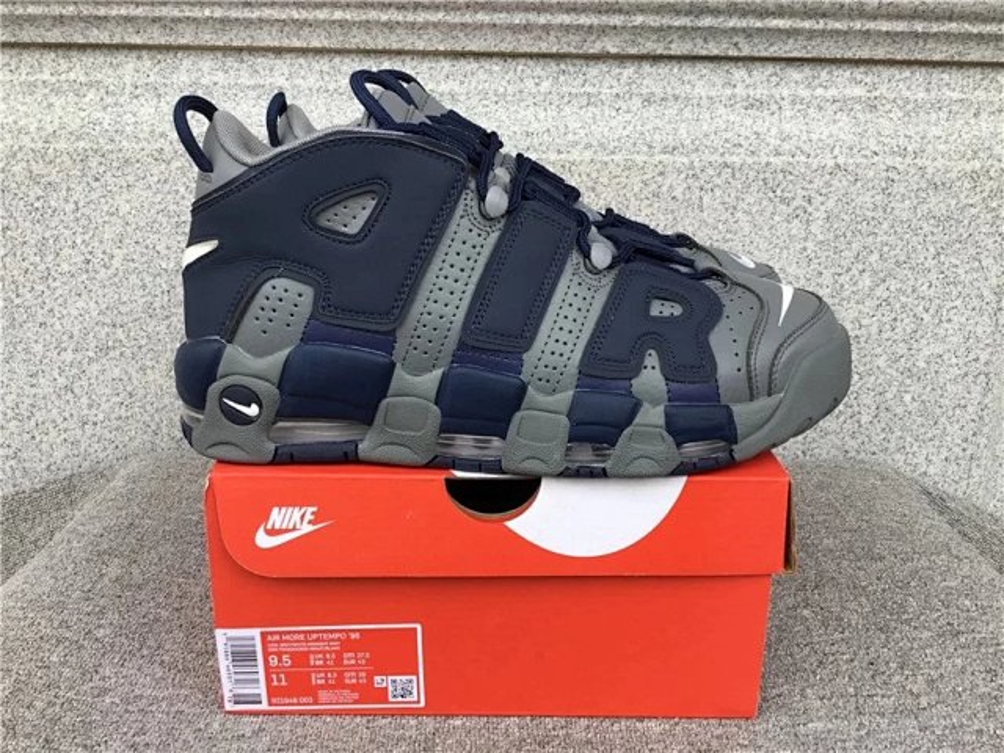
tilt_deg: -15.8
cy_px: 376
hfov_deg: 58.4
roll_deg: -0.3
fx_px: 899
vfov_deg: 45.4
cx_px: 502
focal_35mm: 31
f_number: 2.4
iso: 25
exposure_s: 1/126
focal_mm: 3.3
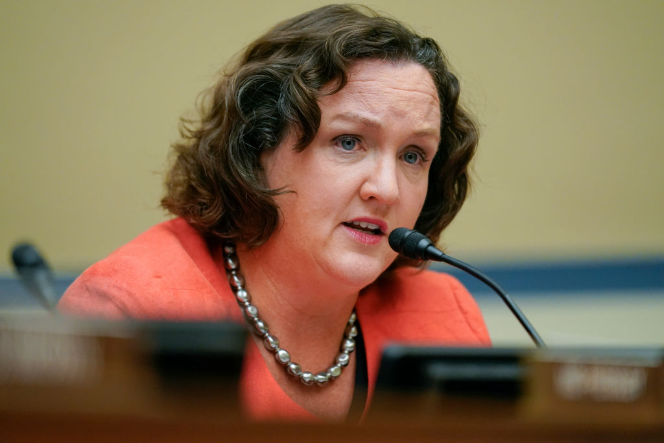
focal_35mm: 194
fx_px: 3578
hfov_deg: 10.6
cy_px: 222
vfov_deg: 7.1
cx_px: 332
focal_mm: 194
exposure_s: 1/800
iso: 4000
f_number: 2.8
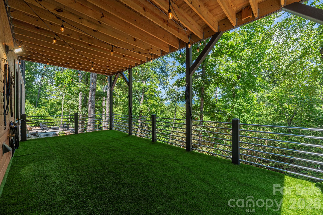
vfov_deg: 81.2
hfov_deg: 104.2
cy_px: 108
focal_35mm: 14
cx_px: 162
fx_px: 126
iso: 320
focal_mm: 14
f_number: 8
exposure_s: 1/640
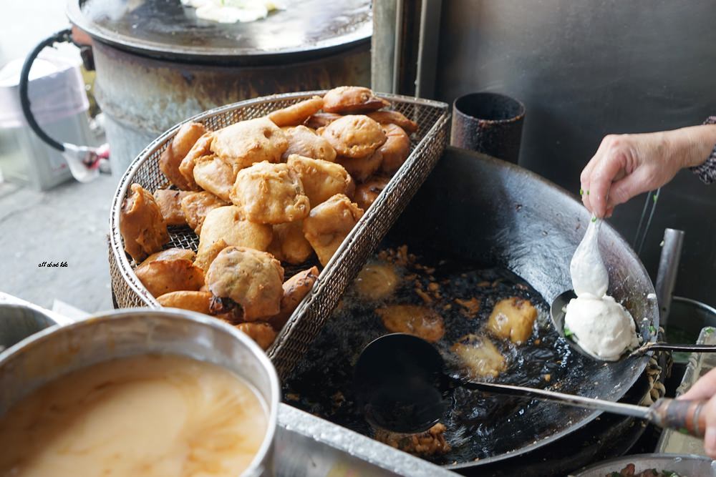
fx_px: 835
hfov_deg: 46.4
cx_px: 358
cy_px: 238
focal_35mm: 42
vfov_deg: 31.9
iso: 400
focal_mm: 42
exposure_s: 1/60
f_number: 4
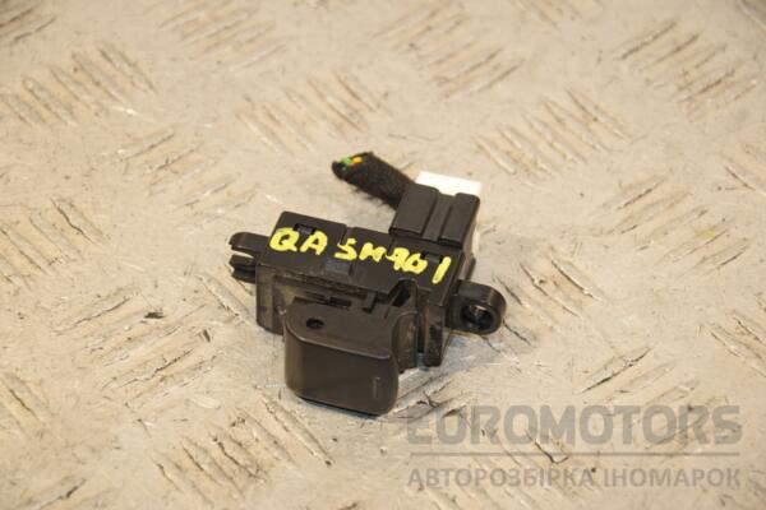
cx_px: 383
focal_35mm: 158
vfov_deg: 8.7
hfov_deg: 13.0
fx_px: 3351
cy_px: 255
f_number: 7.1
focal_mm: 105
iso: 800
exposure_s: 1/200
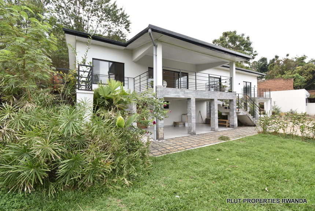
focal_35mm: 15
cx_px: 158
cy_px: 106
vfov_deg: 77.4
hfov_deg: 100.3
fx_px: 131
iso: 100
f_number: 8
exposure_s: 1/13
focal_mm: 10
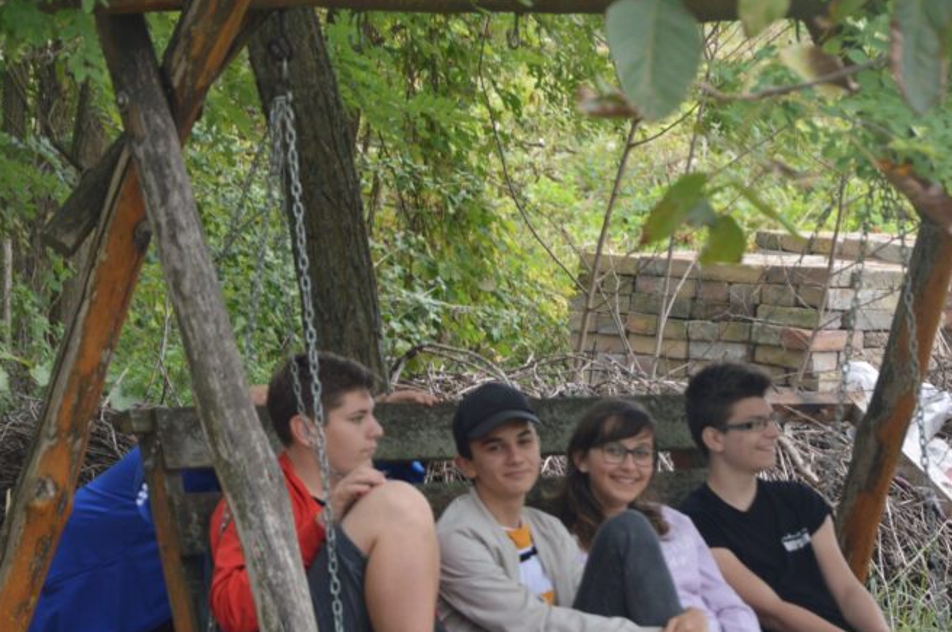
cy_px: 437
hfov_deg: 8.4
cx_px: 610
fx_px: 6493
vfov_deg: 5.6
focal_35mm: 246
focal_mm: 105
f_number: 5.6
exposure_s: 1/125
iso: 250
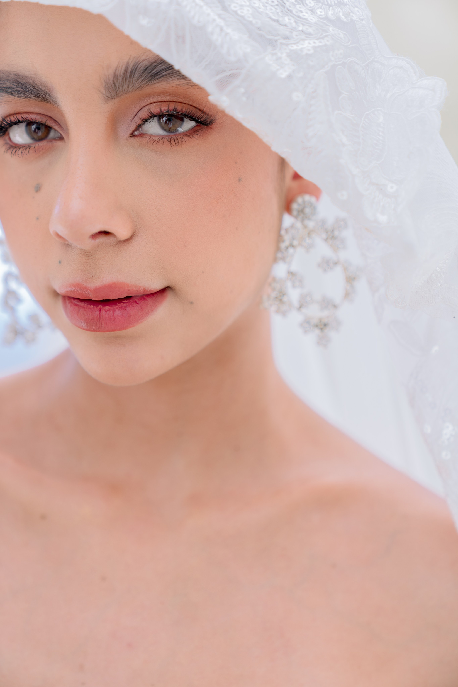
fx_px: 1336
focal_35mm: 70
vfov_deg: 28.8
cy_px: 344
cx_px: 229
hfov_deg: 19.5
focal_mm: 70
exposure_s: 1/400
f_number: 2.8
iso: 100
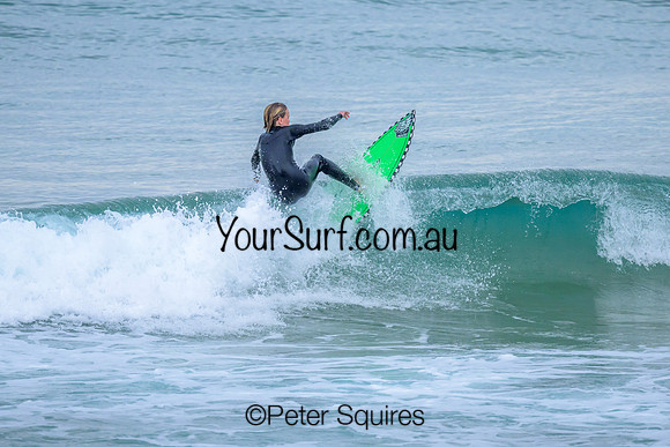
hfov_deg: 1.9
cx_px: 351
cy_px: 203
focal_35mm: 1097
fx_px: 20421
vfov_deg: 1.3
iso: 1800
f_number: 6.3
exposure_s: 1/1600
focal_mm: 800
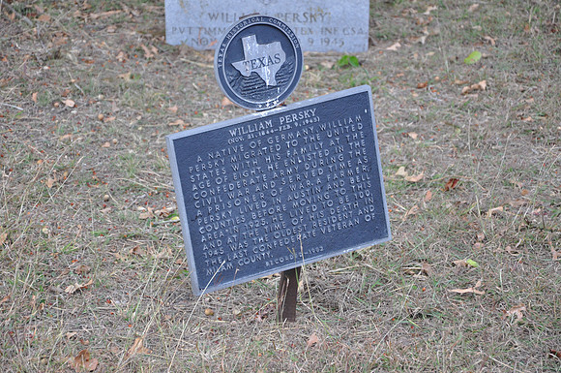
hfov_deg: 18.2
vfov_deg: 12.1
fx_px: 1751
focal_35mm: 112
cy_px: 186
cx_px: 280
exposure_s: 1/100
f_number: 5.3
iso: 400
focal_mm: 75
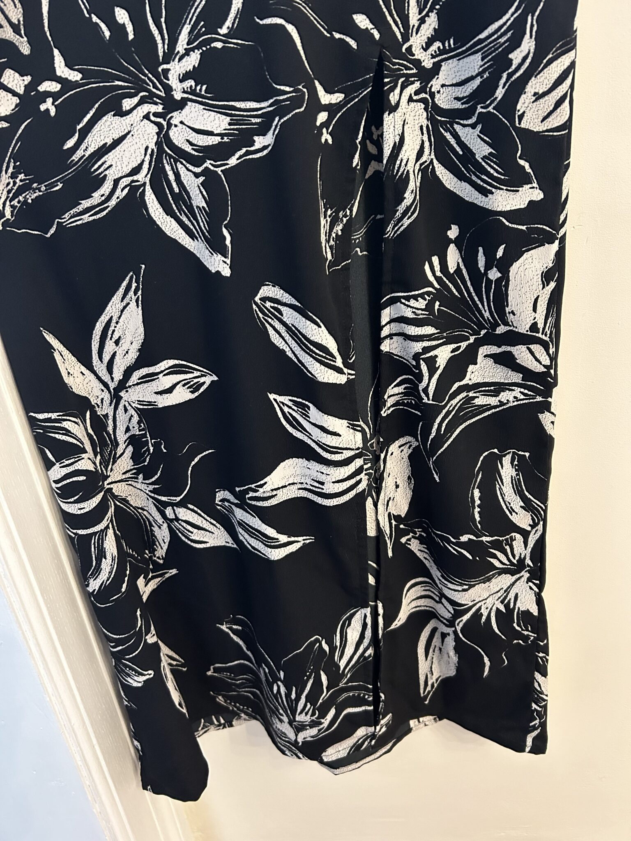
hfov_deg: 53.1
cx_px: 316
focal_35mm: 26
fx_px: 632
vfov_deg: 67.3
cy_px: 420
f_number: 1.5
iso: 500
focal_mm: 5.7
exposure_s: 1/40
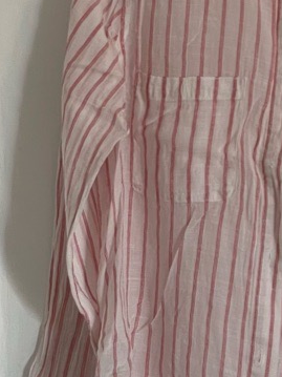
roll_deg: +0.2
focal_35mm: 145
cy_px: 139
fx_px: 1576
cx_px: 309
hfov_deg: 10.1
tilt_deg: -2.6
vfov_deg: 13.6
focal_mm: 6
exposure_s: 1/99
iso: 125
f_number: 2
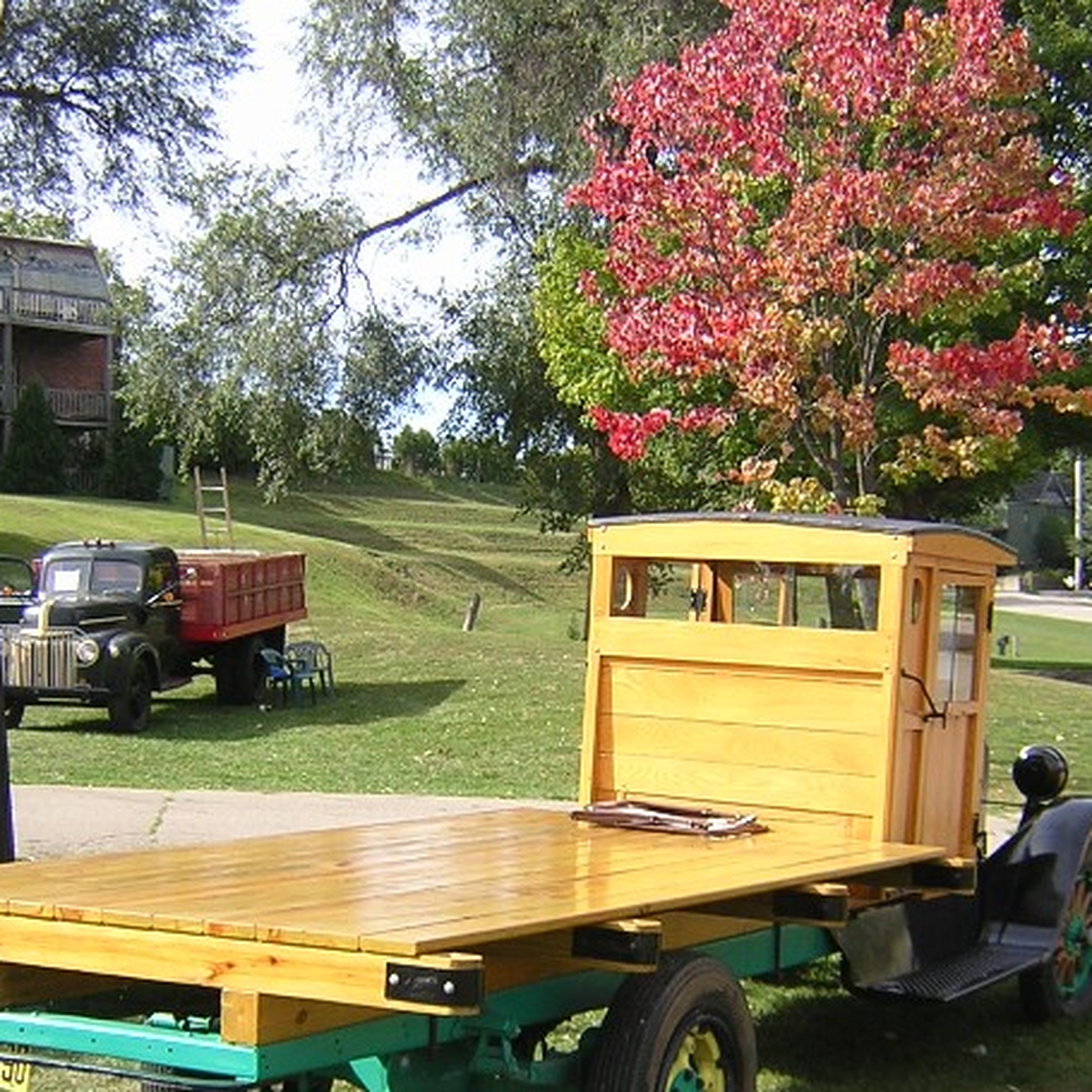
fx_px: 1999
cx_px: 502
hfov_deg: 30.5
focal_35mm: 56
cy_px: 667
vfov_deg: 30.5
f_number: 2.6
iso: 100
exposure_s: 1/417
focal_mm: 4.7
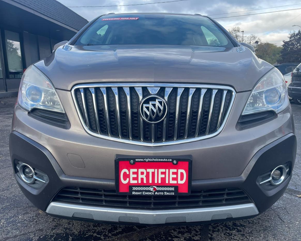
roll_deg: +1.8
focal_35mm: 28
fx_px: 249
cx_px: 153
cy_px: 124
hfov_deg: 62.2
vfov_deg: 51.5
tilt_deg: -9.8
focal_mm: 4.2
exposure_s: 1/754
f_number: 1.6
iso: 32
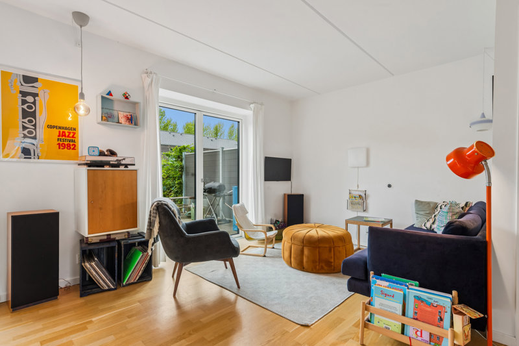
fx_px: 259
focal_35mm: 18
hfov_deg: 90.0
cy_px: 173
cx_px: 260
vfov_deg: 67.4
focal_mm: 18
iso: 200
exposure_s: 1/5
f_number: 10
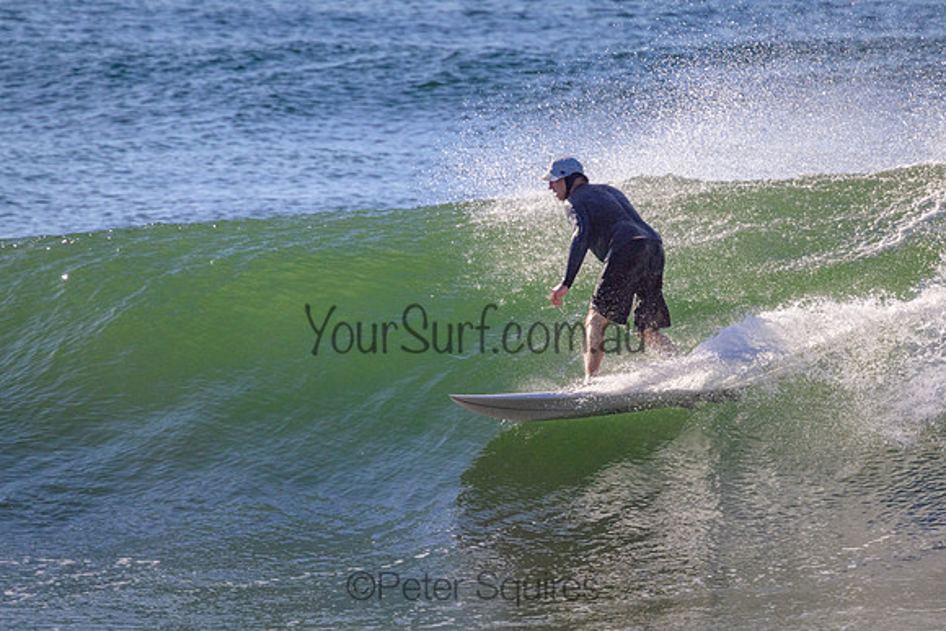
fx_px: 23599
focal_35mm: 898
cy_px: 321
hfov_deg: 2.3
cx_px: 499
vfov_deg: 1.5
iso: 1000
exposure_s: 1/2000
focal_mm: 800
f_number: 11
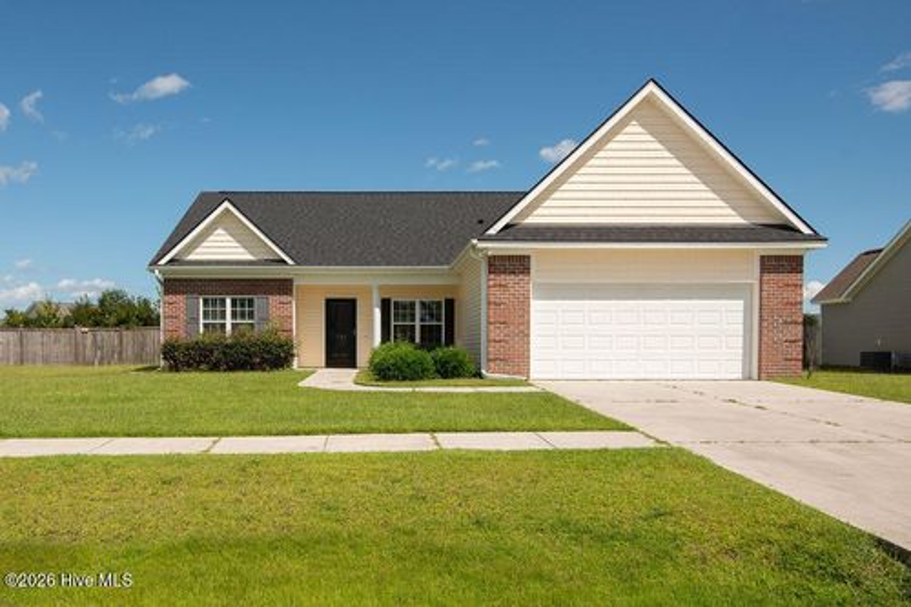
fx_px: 722
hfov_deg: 64.0
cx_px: 370
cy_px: 360
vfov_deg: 45.4
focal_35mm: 29
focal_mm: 24
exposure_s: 1/1600
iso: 320
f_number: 7.1
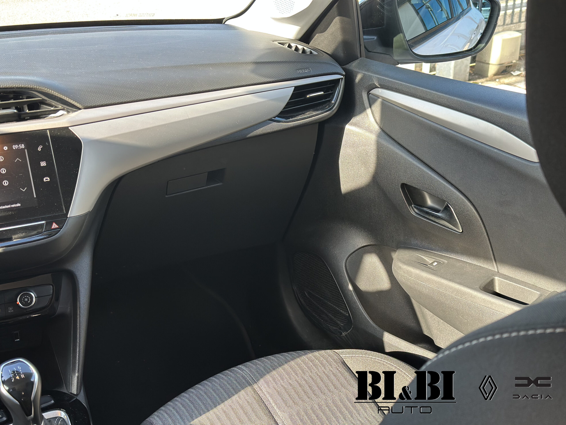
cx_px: 283
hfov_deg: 39.7
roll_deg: +0.1
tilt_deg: -24.7
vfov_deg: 30.3
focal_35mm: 48
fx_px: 785
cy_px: 212
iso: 100
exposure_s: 1/154
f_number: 1.78
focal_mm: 6.86
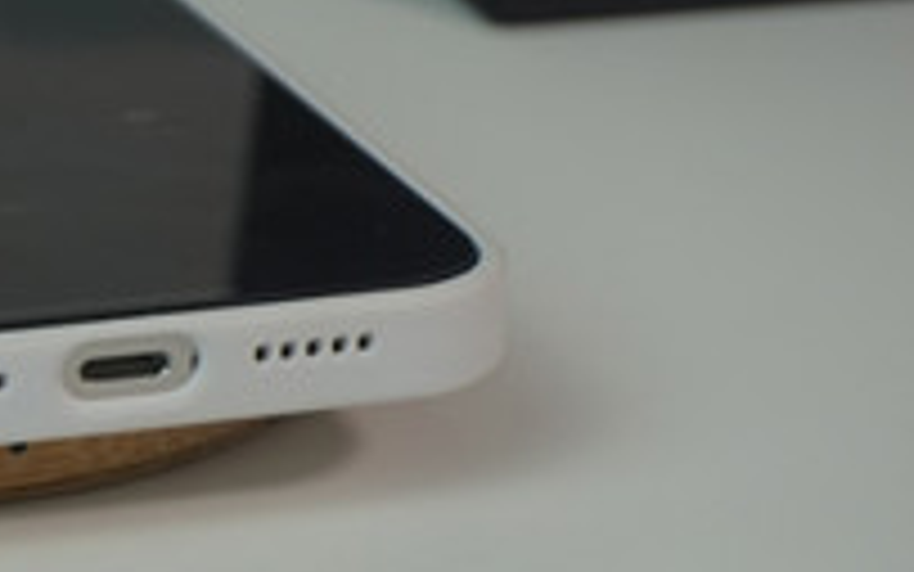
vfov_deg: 7.4
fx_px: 4398
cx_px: -351
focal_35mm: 177
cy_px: 426
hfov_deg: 11.5
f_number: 5.6
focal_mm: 39
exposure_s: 1/60
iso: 160
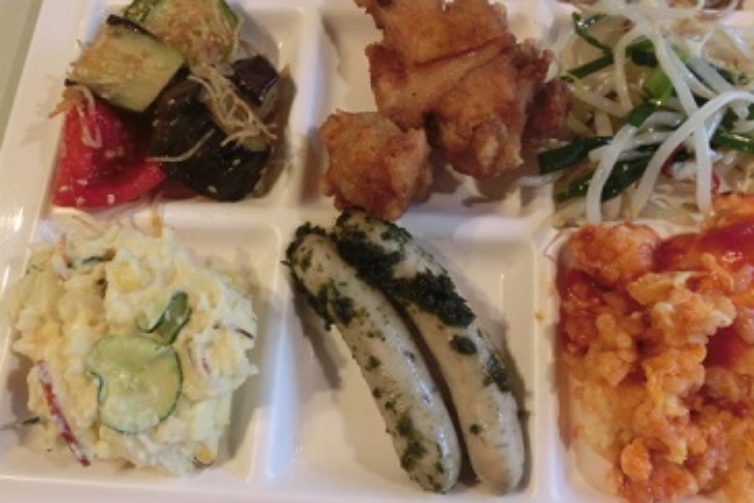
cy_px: 184
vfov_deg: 40.8
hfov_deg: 58.6
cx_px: 414
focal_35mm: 32
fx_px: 670
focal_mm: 4.4
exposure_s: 1/125
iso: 500
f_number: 3.3
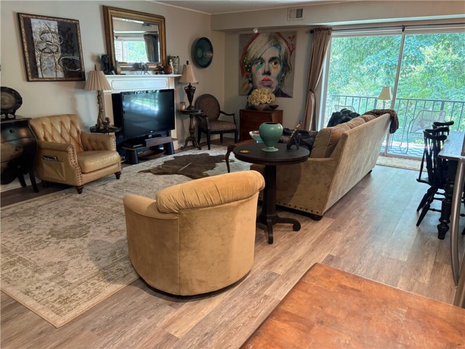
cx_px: 232
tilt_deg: -16.5
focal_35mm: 26
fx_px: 349
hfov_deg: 67.3
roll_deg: -0.2
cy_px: 174
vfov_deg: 53.1
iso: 320
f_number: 1.6
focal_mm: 5.96
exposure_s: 1/60
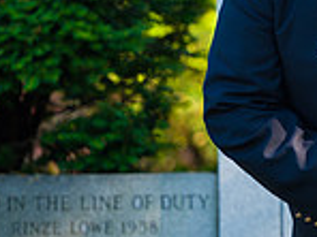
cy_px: 2
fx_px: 6548
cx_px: 454
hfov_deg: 2.8
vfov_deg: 2.1
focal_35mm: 715
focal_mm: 190
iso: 200
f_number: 3.2
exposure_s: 1/320
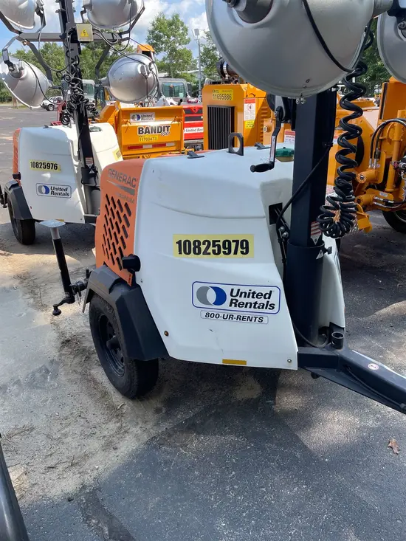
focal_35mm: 26
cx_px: 203
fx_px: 406
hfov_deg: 53.1
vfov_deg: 67.3
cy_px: 270
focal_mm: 4.2
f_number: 1.6
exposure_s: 1/988
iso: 50
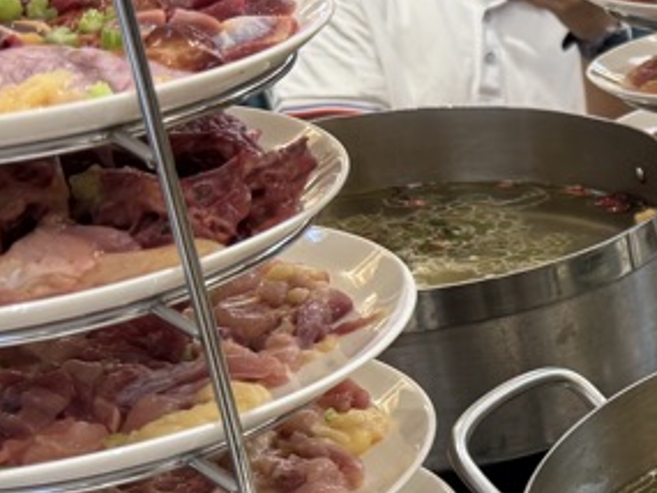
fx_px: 1728
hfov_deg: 19.2
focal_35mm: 91
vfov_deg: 16.1
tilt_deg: -26.2
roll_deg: +2.1
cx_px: 943
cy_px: 401
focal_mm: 6.76
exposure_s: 1/50
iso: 100
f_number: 1.78
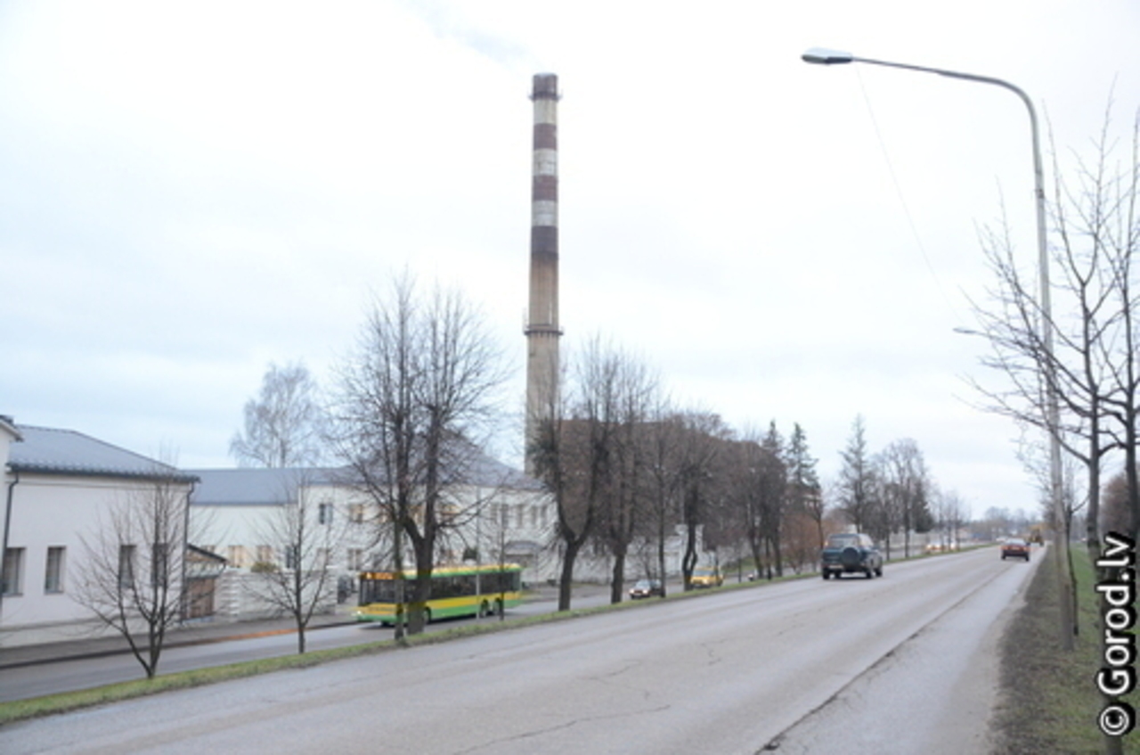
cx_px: 570
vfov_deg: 34.0
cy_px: 378
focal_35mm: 39
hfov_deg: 49.7
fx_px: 1232
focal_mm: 26
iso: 2000
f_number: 3.8
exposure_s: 1/125
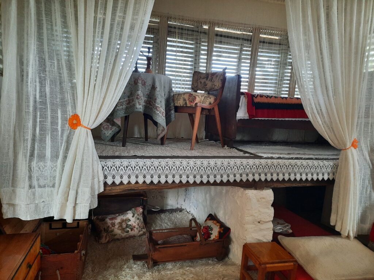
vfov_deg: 54.9
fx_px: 270
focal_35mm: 25
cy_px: 140
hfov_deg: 69.4
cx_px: 187
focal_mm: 4.6
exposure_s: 1/60
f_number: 2
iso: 250
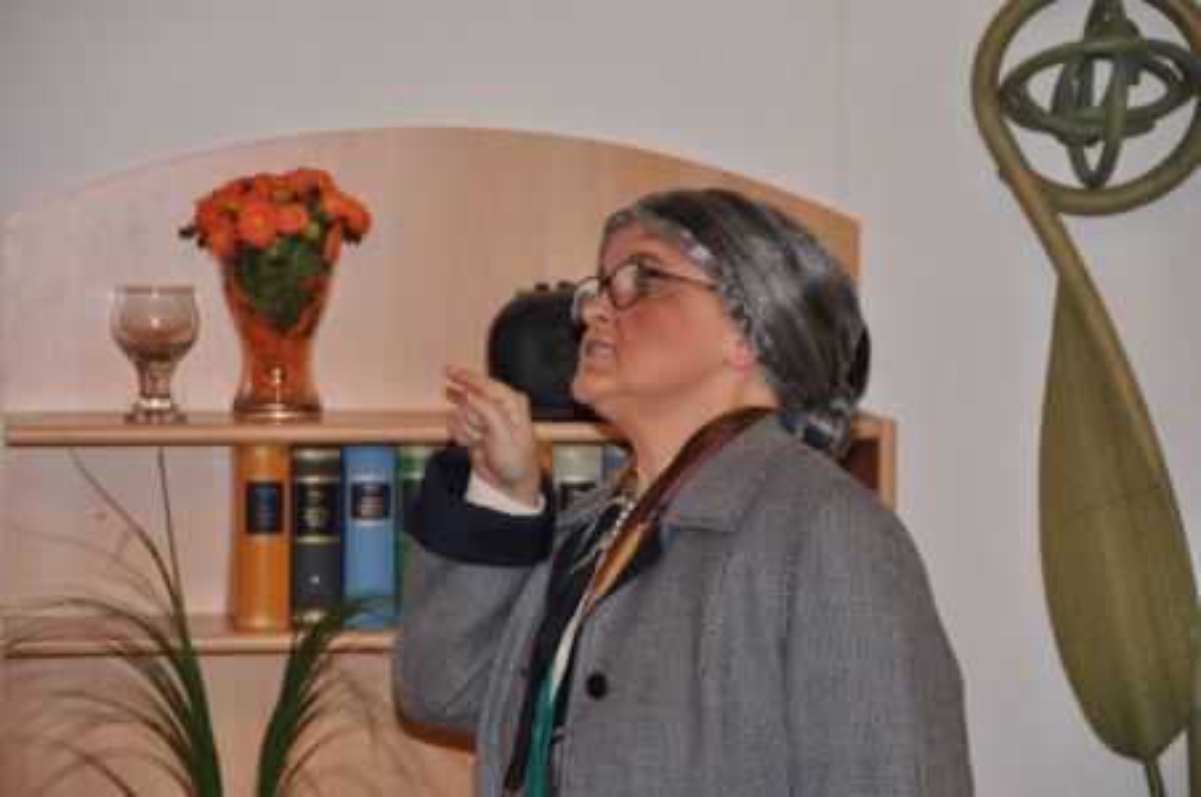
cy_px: 398
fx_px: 5247
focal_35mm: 158
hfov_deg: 13.1
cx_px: 600
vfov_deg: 8.7
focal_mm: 105
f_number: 5.3
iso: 200
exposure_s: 1/60
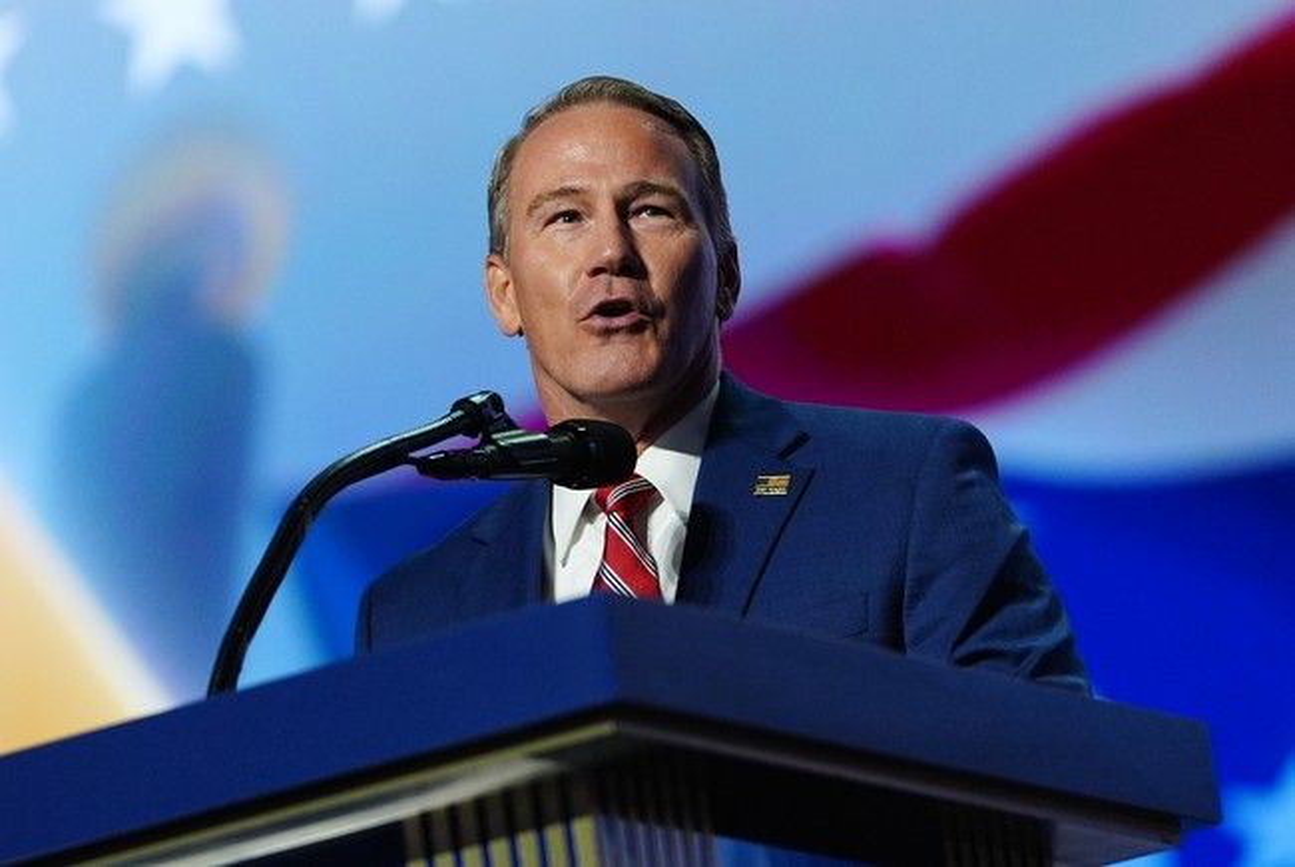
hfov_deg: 6.9
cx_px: 648
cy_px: 434
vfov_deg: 4.6
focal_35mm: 300
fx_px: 10804
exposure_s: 1/500
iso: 2500
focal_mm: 200
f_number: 2.8
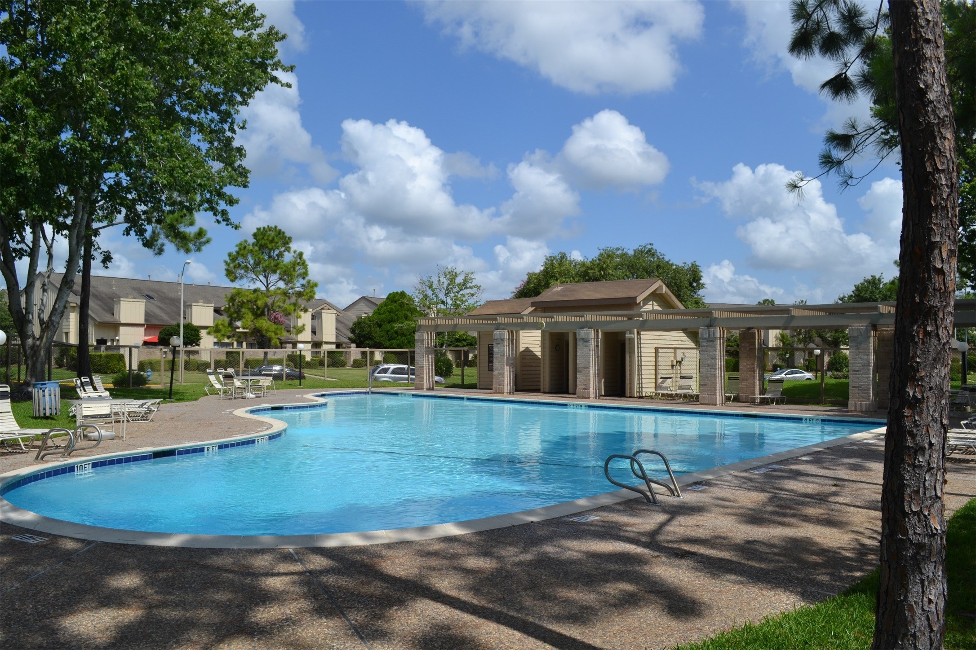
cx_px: 488
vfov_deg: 47.9
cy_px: 325
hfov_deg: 67.4
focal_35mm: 27
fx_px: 732
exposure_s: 1/320
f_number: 9
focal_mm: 18
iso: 100
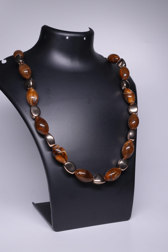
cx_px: 84
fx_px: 364
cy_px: 126
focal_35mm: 52
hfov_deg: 26.0
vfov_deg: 38.2
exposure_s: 1/160
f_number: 9
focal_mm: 35
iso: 1250
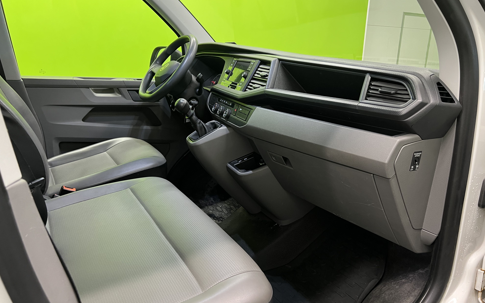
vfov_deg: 44.5
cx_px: 243
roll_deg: -1.6
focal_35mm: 28
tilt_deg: -14.5
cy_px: 153
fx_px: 370
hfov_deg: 66.5
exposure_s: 1/50
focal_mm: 5.7
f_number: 1.5
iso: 200
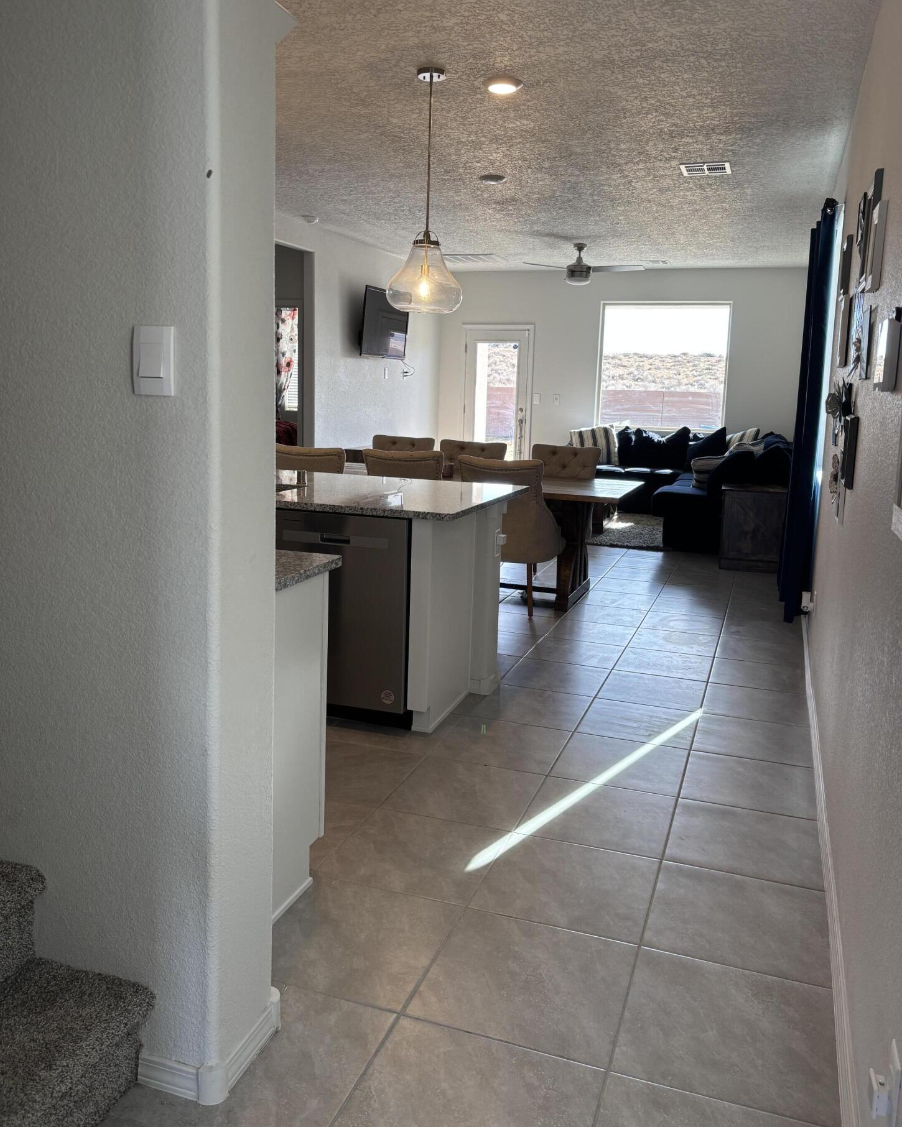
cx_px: 462
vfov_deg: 62.1
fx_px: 935
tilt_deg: -7.8
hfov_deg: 51.5
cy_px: 508
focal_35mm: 28
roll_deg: -1.9
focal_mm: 5.96
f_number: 1.6
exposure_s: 1/120
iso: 50
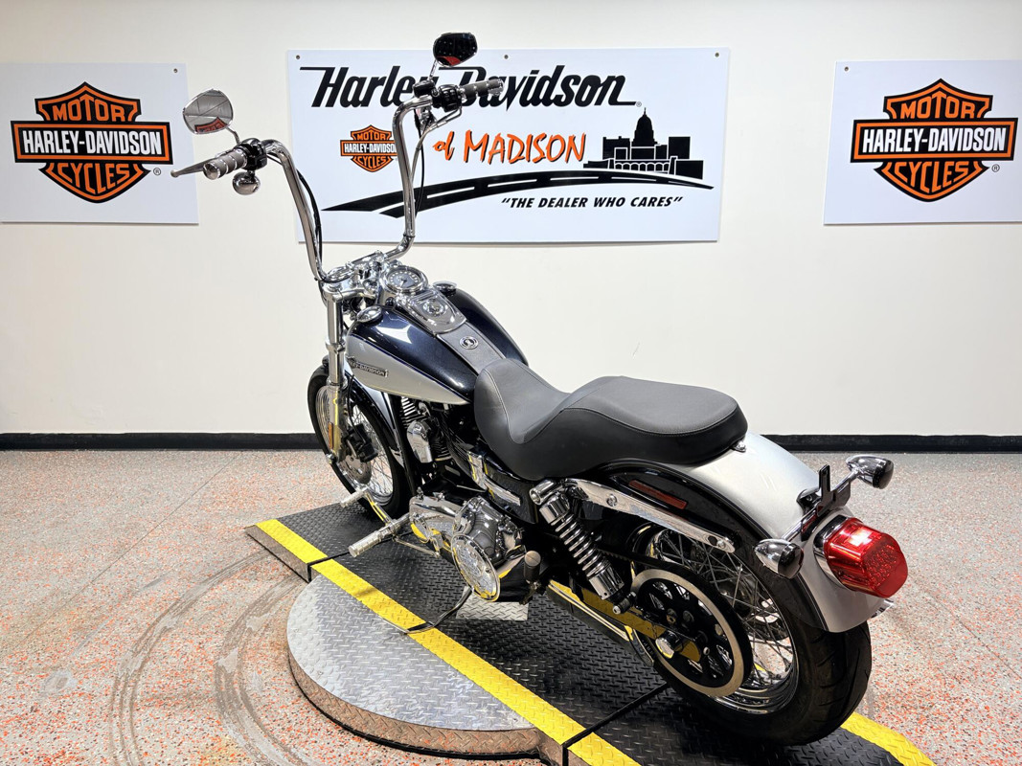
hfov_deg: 67.3
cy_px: 383
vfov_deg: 53.1
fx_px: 768
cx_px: 511
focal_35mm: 26
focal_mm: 5.96
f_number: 1.6
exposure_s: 1/120
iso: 32
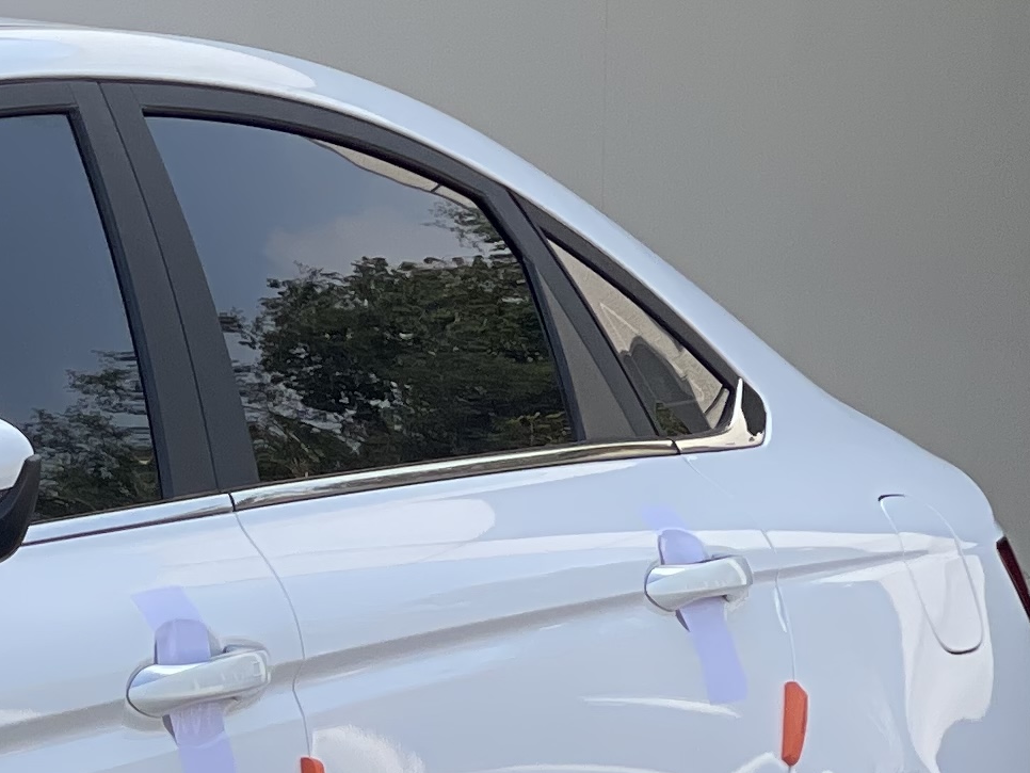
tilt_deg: -3.8
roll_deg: -0.3
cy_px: 520
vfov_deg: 5.6
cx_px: -945
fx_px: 7947
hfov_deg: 7.2
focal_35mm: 267
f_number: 2.2
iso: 32
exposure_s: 1/847
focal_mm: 7.5
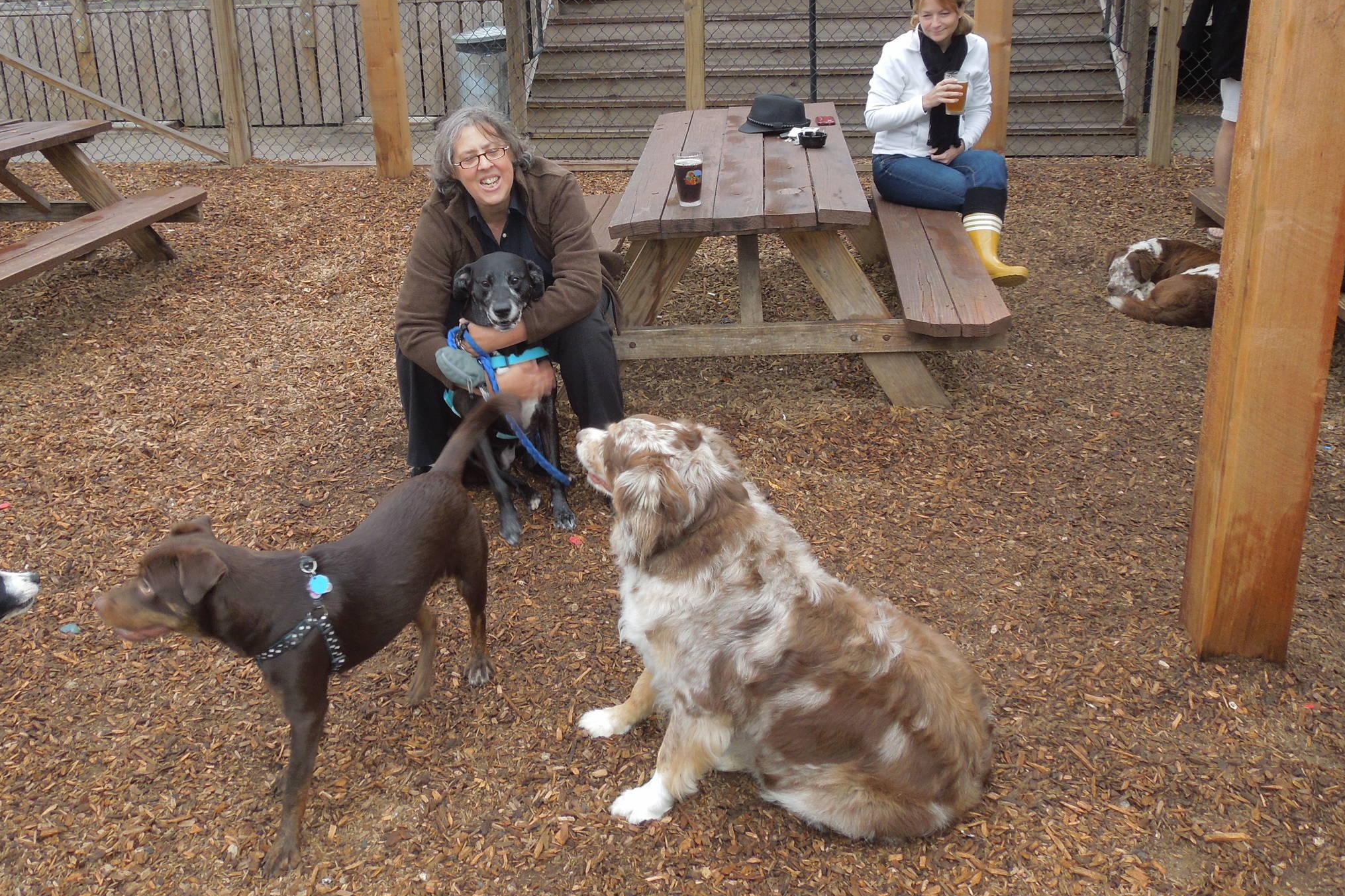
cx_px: 605
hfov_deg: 58.6
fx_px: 1195
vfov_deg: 40.5
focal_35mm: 32
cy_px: 287
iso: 125
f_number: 3.3
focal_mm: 4.5
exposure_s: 1/40
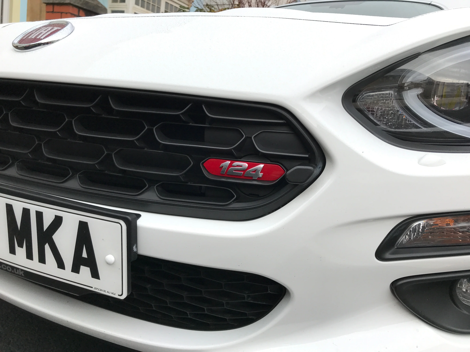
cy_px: 176
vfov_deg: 49.7
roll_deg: -7.6
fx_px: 380
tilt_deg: -10.7
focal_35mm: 28
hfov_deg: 63.4
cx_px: 235
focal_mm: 3.99
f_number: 1.8
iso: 20
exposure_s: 1/352
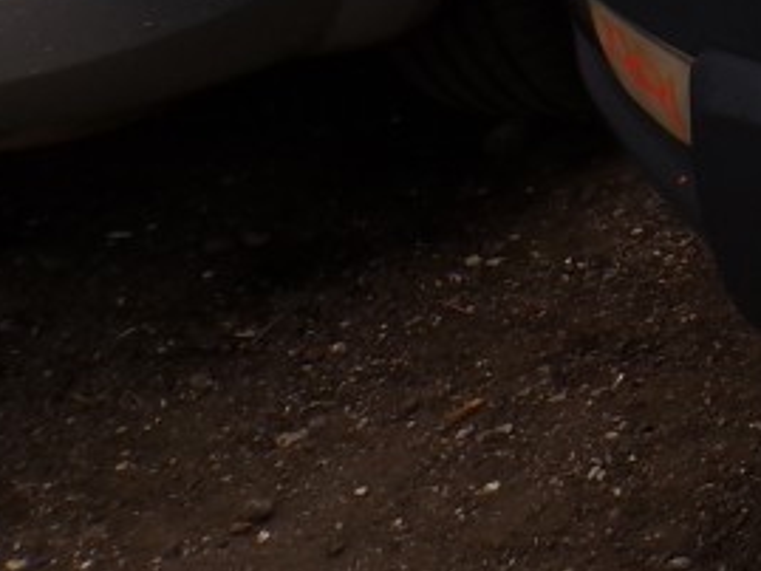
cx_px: 1610
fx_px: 2507
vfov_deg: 11.8
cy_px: -537
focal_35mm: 114
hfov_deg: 14.0
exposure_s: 1/340
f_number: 4.4
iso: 100
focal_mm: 4.3
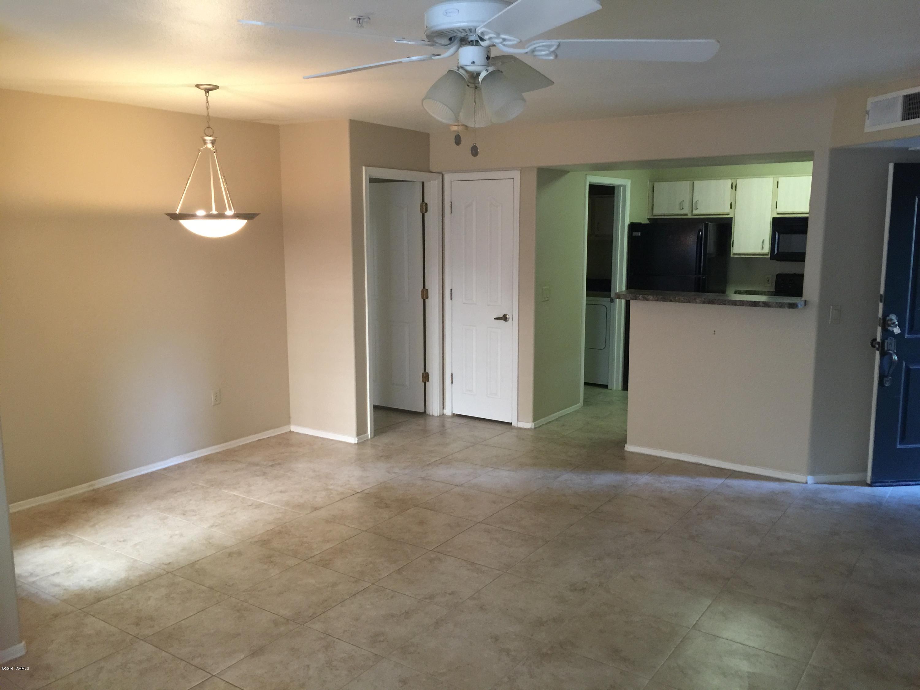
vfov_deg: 48.2
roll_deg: -0.6
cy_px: 345
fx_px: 771
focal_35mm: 29
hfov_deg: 61.7
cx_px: 460
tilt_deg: -8.4
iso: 100
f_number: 2.2
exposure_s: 1/15
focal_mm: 4.15
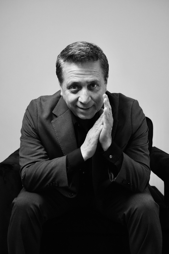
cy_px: 127
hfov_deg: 26.5
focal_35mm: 51
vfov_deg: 38.9
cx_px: 84
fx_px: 359
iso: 6400
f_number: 7.1
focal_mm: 51
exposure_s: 1/320
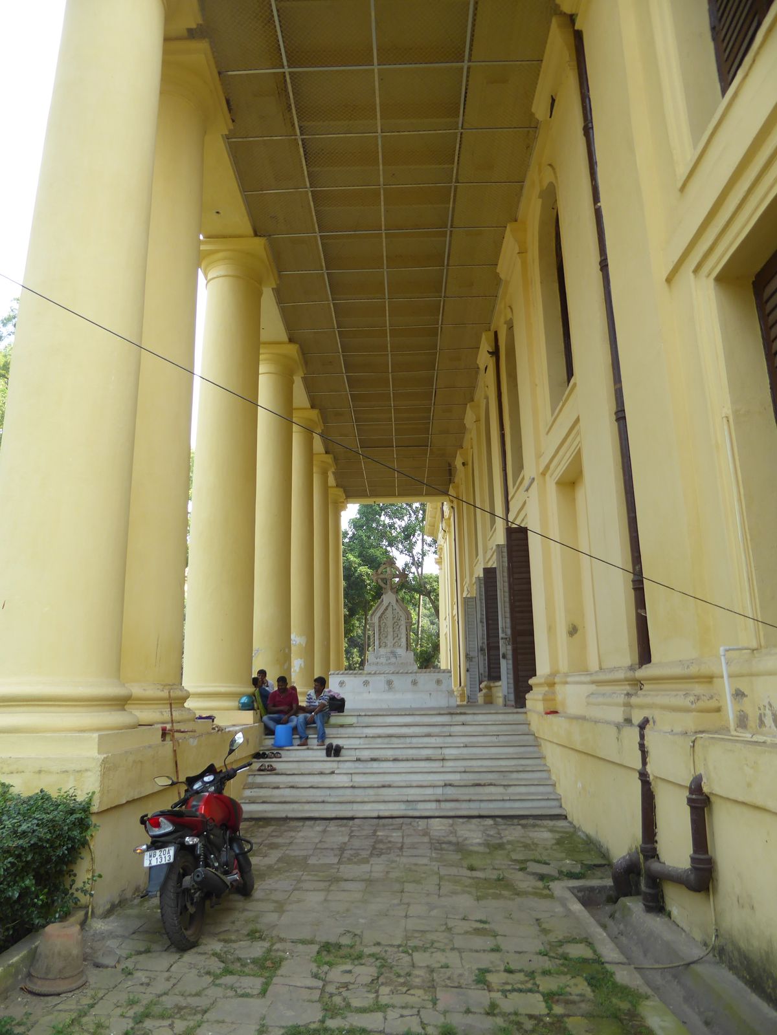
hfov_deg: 54.9
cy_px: 518
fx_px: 748
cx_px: 388
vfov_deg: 69.4
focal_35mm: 25
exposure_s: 1/125
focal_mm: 4.3
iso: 80
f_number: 3.3
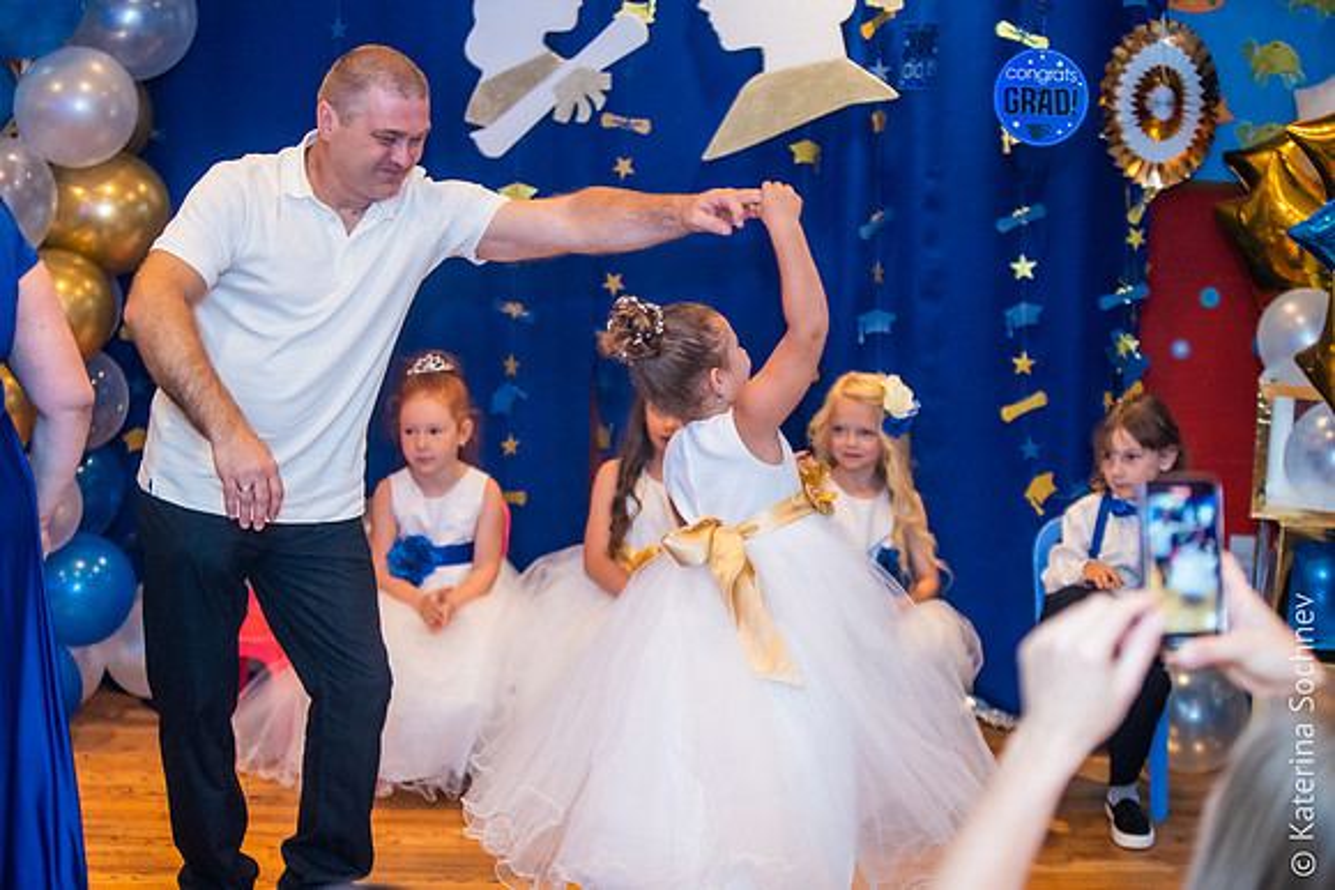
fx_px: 2596
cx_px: 668
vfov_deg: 19.5
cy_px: 445
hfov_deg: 28.8
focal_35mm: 70
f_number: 2.8
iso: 3200
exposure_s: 1/200
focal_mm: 70
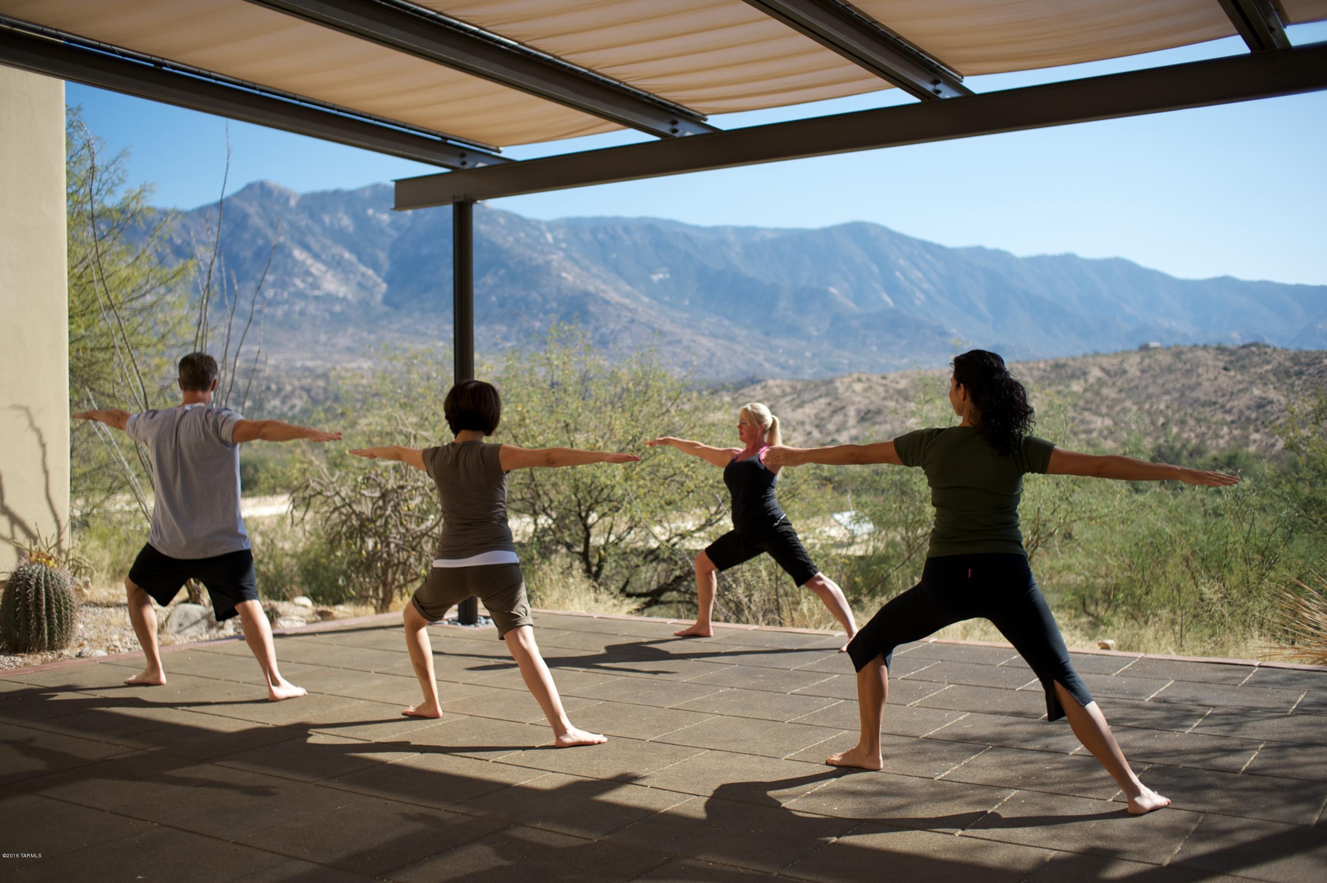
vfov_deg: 37.8
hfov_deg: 54.5
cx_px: 664
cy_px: 442
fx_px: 1289
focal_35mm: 35
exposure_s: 1/3200
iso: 200
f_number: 2.8
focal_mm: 35
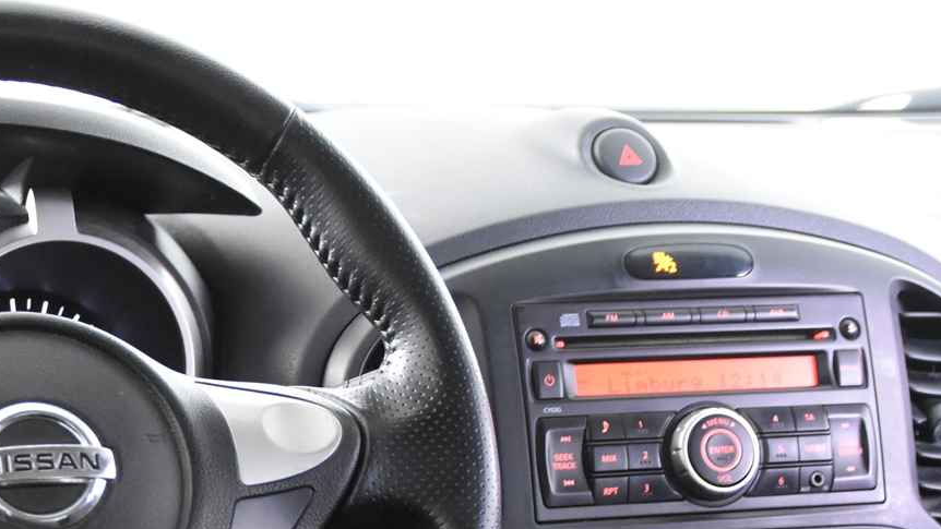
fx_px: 2271
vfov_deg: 12.9
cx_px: 71
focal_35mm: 91
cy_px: 680
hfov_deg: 22.8
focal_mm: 26
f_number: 3.2
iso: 4500
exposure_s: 1/40
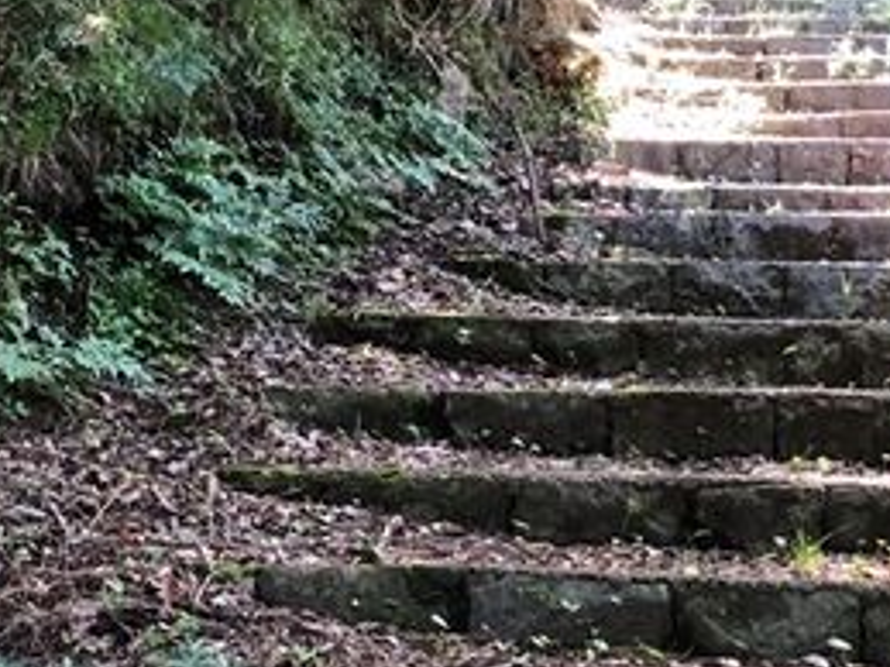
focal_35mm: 88
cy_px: 211
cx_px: 418
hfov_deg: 22.3
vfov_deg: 16.7
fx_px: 2261
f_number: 1.8
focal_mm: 3.99
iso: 40
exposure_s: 1/30
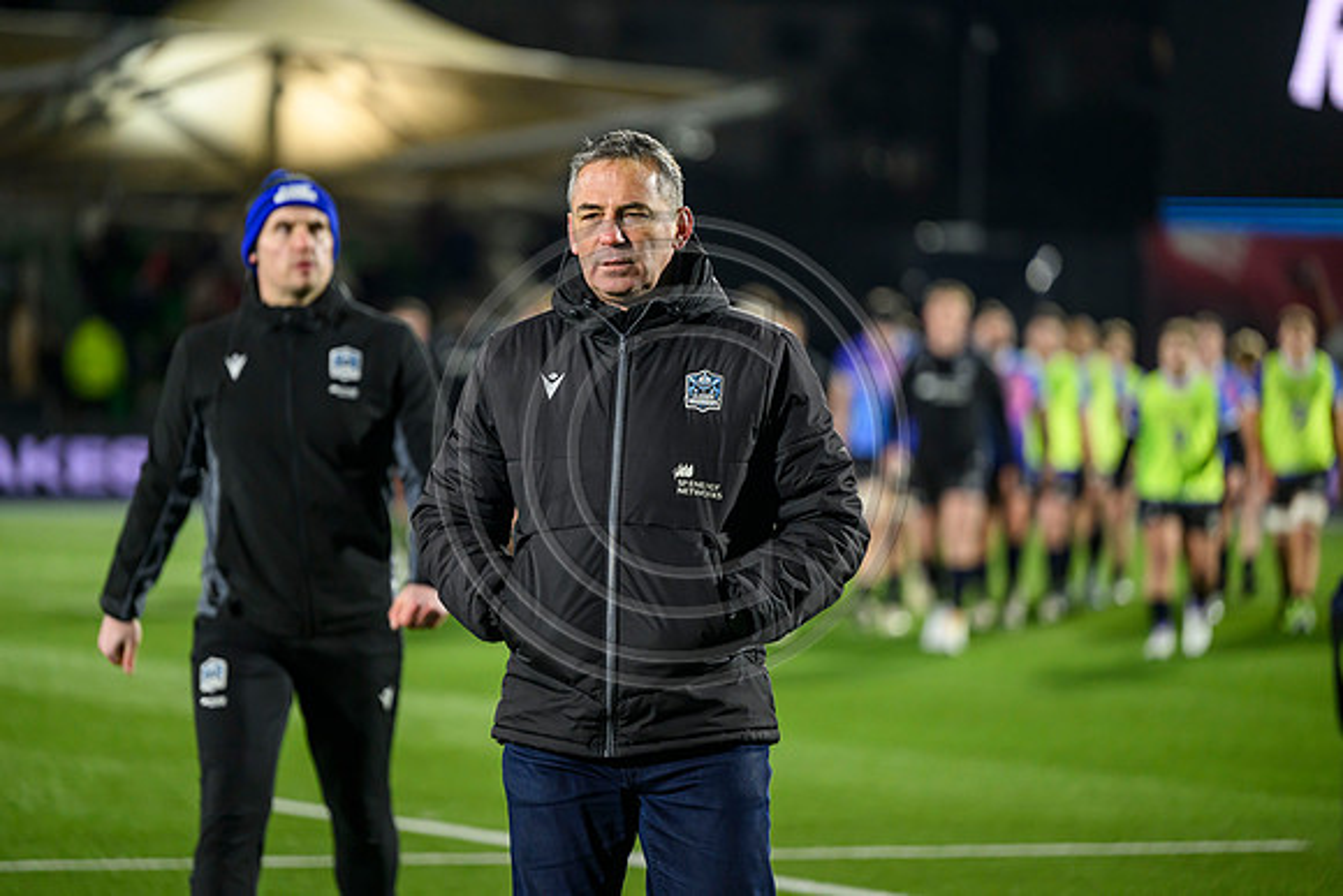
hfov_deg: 11.7
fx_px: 6530
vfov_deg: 7.9
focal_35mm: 175
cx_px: 672
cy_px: 448
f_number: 2.8
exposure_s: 1/1000
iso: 2500
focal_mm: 175
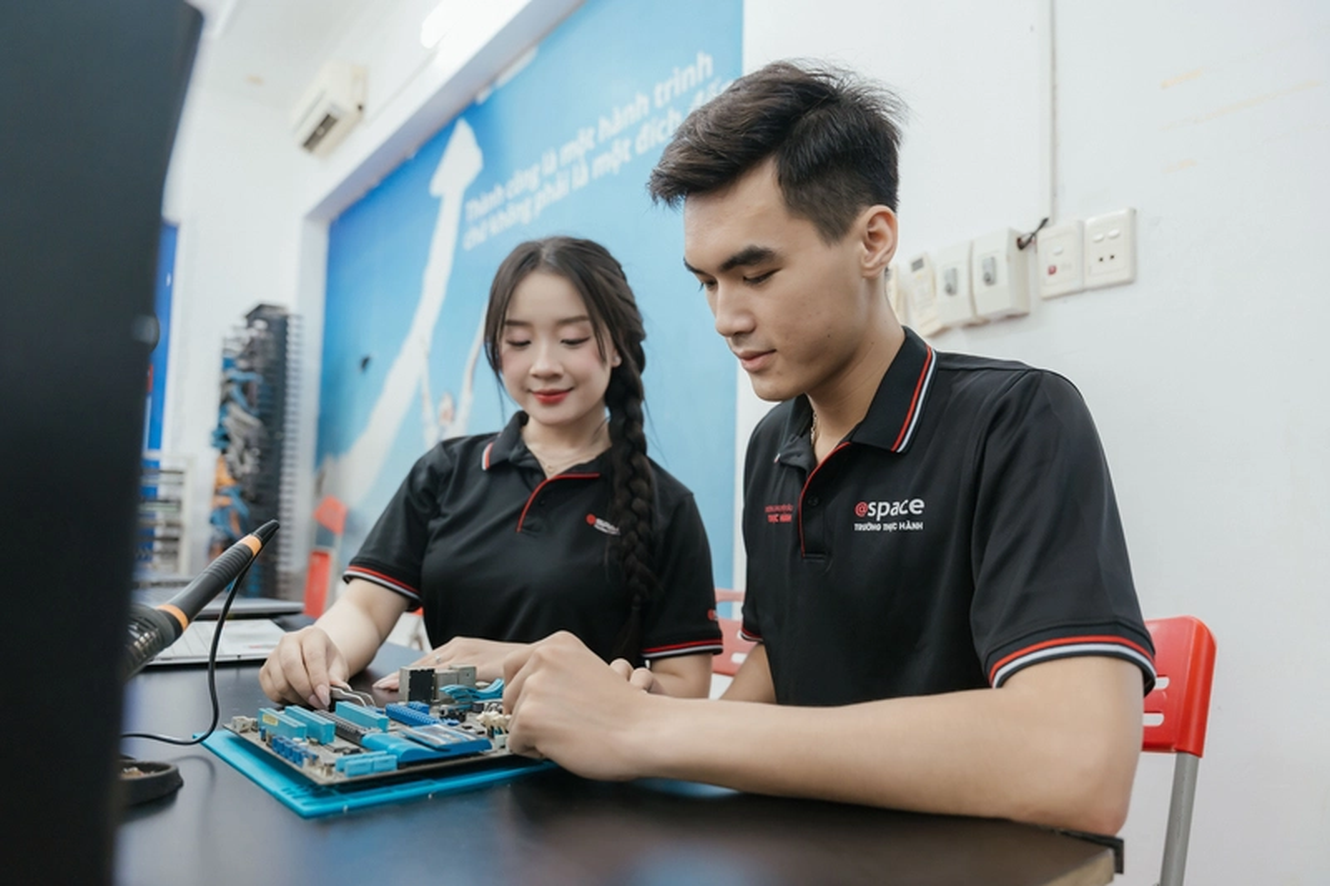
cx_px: 665
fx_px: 927
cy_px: 443
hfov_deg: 71.3
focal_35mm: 25
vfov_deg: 51.1
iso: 1250
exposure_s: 1/125
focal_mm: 25.1
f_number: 2.8
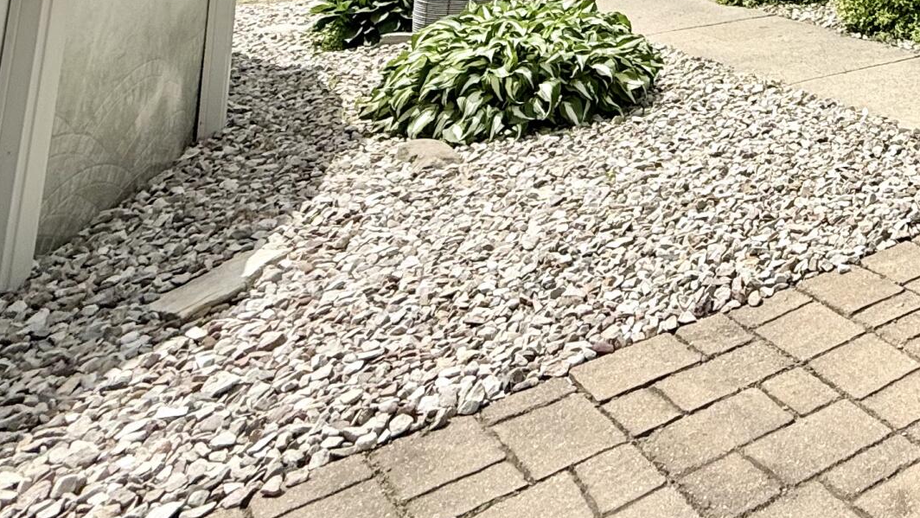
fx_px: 1049
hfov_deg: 37.0
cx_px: 1086
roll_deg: +0.5
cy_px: -368
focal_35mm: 43
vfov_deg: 20.8
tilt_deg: +11.3
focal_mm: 2.22
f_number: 2.2
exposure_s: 1/2165
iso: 50
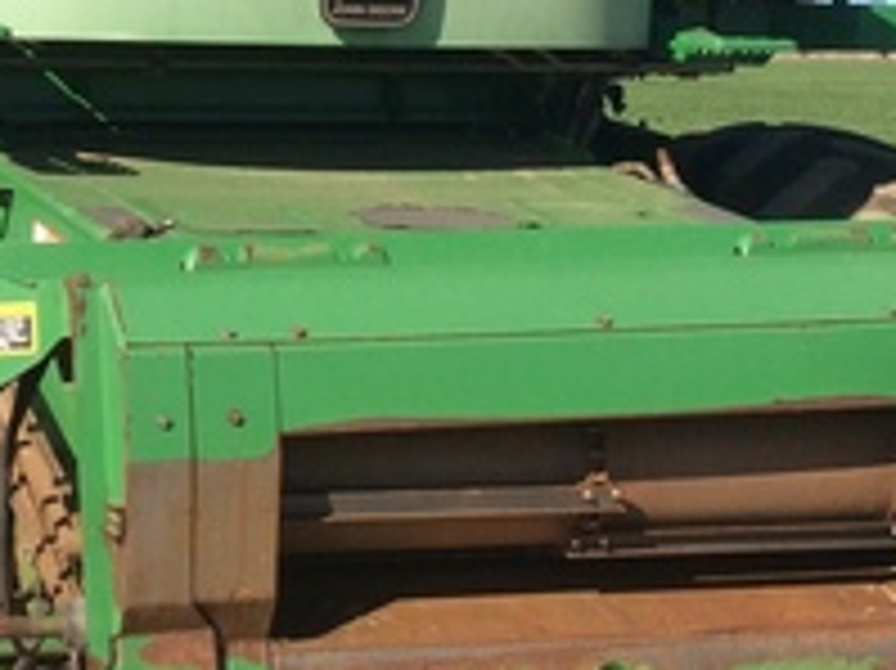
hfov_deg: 18.5
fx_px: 2742
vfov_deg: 13.7
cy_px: -7
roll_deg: -0.8
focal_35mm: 106
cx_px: 266
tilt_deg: +1.6
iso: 32
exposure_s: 1/1192
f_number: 2.4
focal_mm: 3.3
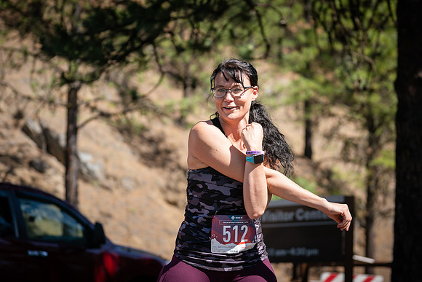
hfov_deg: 17.2
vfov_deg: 11.5
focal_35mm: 119
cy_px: 142
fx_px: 1395
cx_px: 224
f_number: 4
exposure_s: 1/500
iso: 100
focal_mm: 107
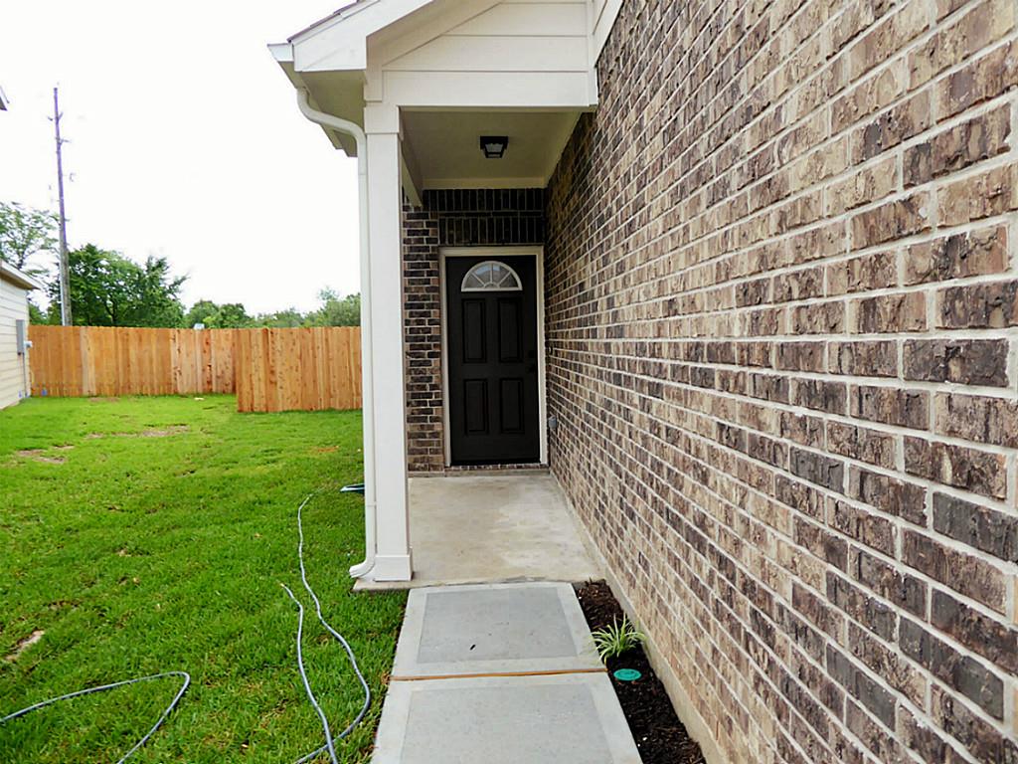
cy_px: 382
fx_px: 735
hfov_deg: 69.4
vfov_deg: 54.9
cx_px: 509
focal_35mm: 25
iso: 80
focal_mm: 4.3
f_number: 3.3
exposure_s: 1/200
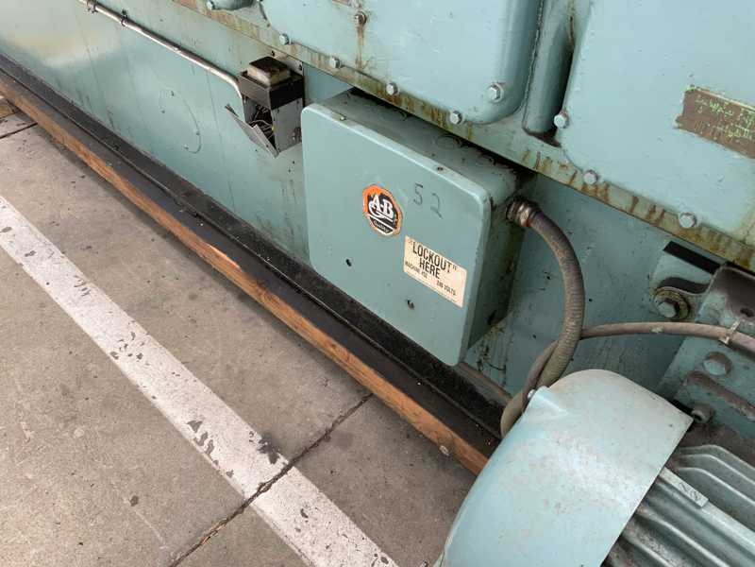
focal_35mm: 29
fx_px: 633
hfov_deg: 61.7
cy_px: 284
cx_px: 378
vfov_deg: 48.2
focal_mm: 3
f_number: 1.8
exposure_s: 1/194
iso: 16
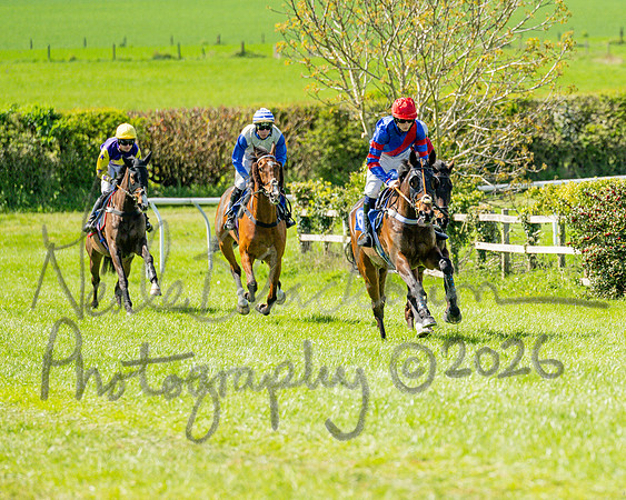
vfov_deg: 4.3
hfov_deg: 5.3
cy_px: 240
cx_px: 575
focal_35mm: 364
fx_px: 6735
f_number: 4
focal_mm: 200
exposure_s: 1/2500
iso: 400
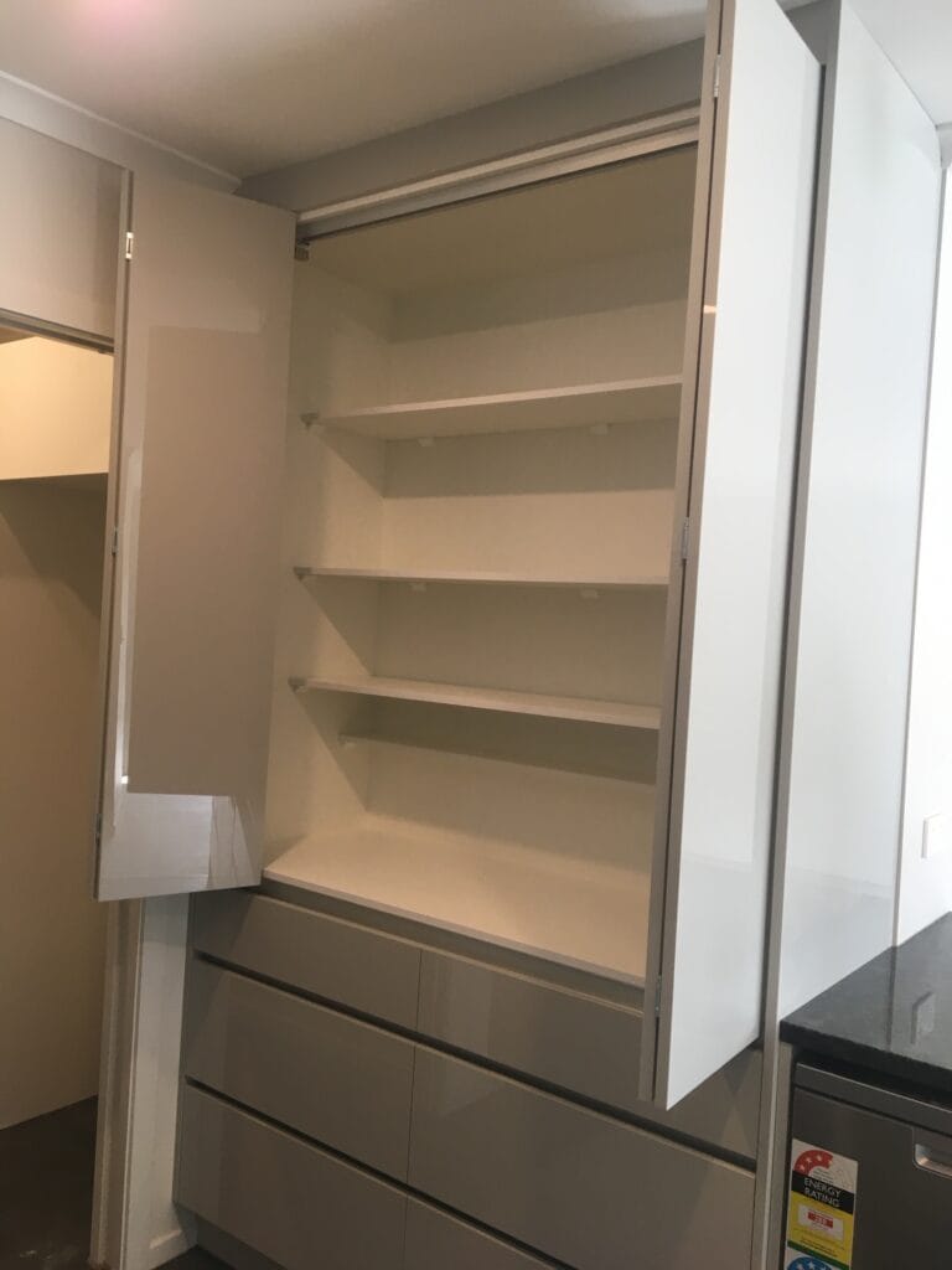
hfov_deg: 48.2
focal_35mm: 29
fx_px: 1063
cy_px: 635
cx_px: 476
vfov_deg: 61.7
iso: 32
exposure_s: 1/33
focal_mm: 4.15
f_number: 2.2
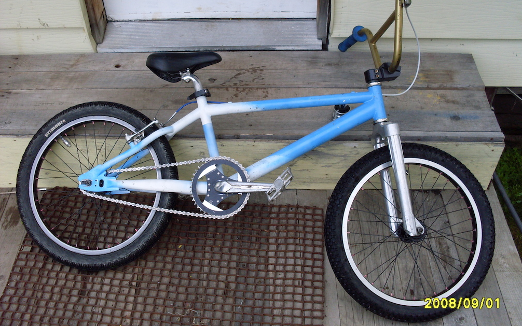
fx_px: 583
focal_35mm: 41
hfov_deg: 48.2
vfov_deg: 31.2
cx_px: 265
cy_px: 143
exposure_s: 1/90
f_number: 2.8
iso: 100
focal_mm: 6.3
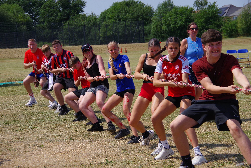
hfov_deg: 20.0
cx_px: 126
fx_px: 711
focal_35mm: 102
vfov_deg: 13.4
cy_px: 84
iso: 400
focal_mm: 68
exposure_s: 1/1250
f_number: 8
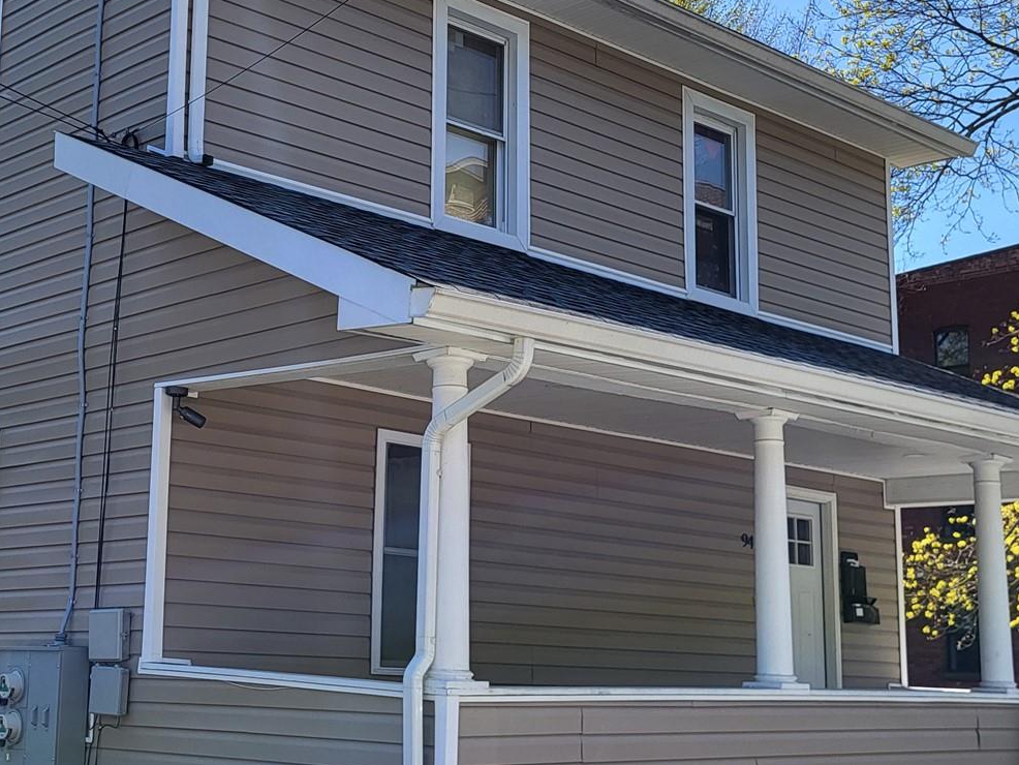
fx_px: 1590
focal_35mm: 54
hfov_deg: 35.3
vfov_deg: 27.0
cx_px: 378
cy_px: 415
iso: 40
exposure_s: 1/1497
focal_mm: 5.4
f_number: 1.8
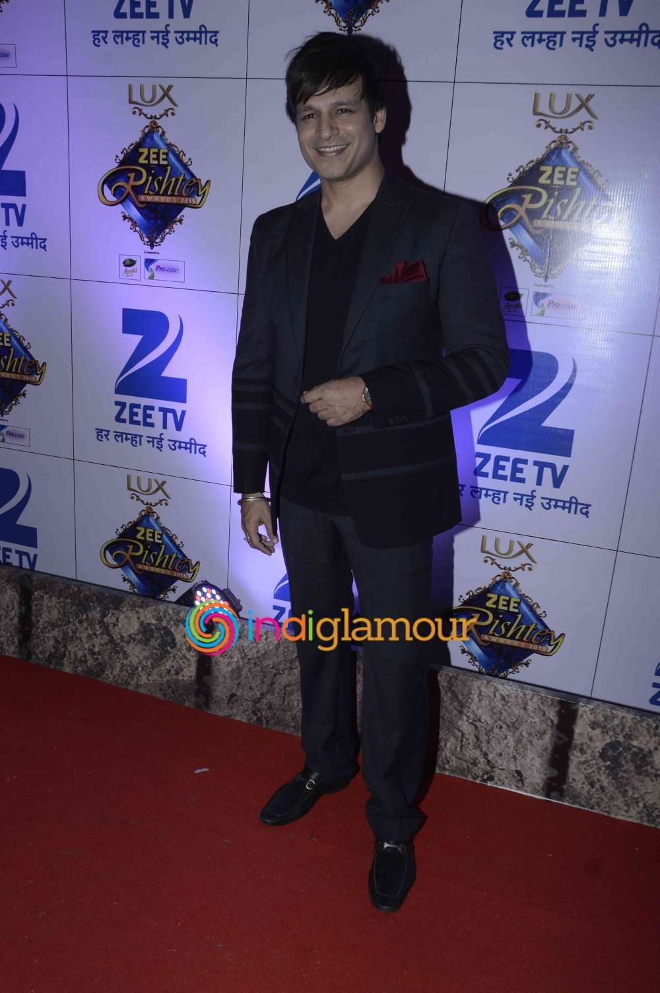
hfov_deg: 41.6
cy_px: 496
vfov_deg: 59.5
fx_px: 868
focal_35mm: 32
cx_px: 330
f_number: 9
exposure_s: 1/160
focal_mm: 21
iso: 400
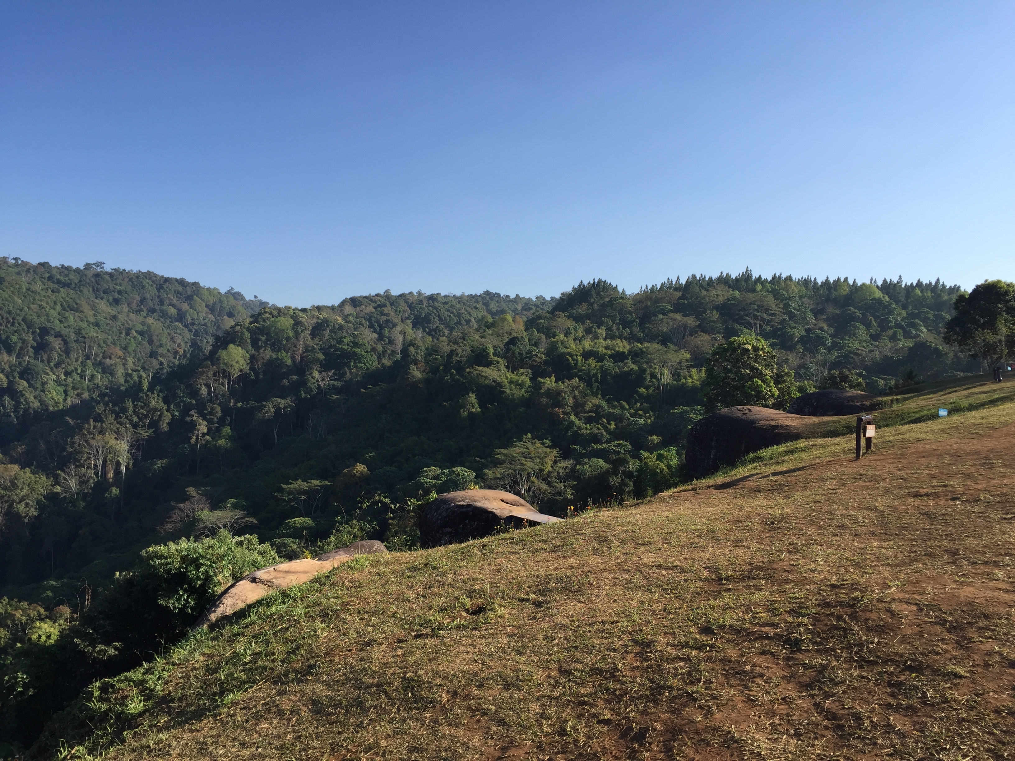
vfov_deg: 48.2
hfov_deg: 61.7
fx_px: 850
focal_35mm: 29
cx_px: 508
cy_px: 380
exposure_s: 1/1276
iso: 32
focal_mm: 4.15
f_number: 2.2
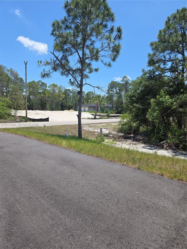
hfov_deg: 58.9
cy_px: 124
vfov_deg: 73.9
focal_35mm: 23
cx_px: 94
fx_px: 166
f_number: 1.7
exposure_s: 1/834
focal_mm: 6.3
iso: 12
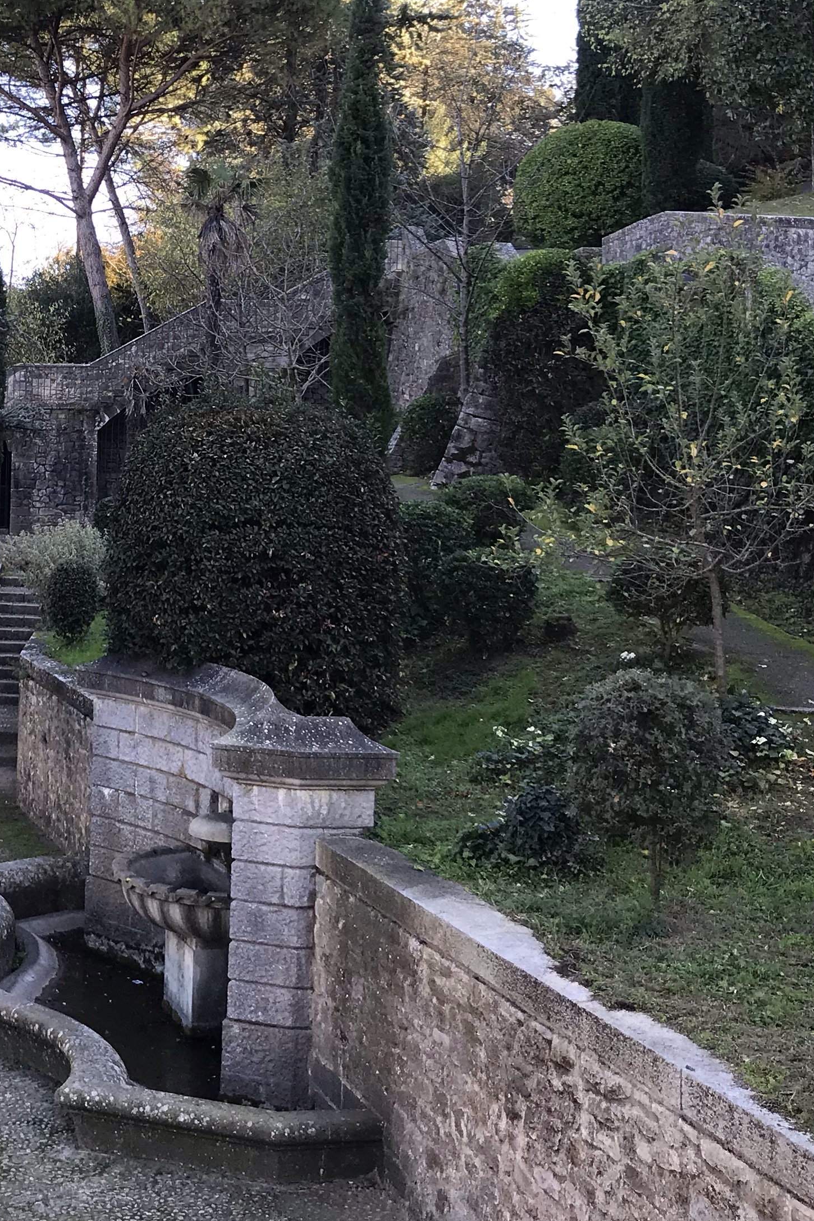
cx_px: 22
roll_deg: -1.4
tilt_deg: +3.1
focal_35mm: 54
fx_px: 1831
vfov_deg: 36.5
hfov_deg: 24.1
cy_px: 398
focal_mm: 3.99
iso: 20
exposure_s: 1/159
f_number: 1.8
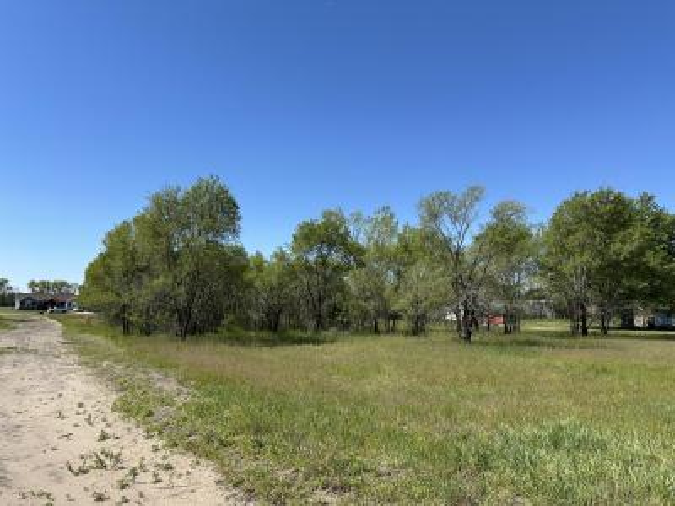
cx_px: 338
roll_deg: -1.1
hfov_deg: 71.6
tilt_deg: +7.1
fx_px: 468
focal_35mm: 24
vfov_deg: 56.8
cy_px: 253
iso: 80
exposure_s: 1/3717
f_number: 1.78
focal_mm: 6.86
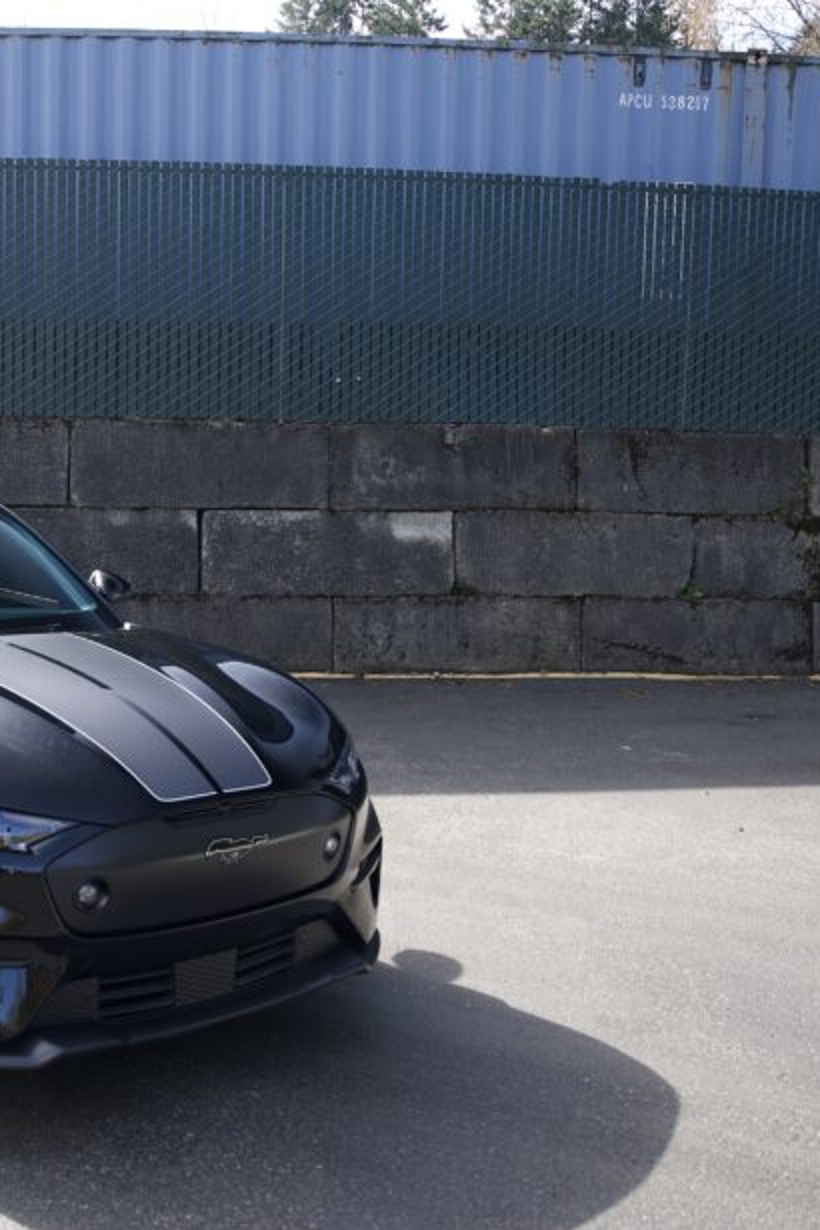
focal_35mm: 40
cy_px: 652
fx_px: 1367
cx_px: 136
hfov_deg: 32.3
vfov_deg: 48.4
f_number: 2.8
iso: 160
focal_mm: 24
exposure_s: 1/320
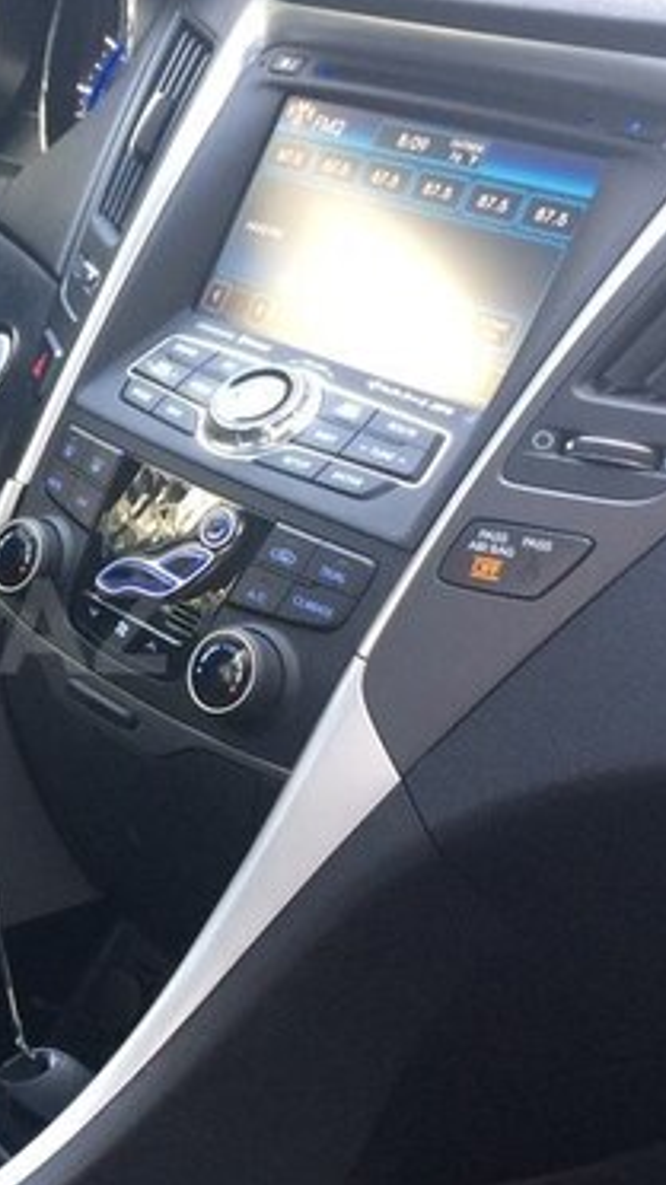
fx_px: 1760
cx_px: -159
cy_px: 626
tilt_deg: -26.4
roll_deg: -2.7
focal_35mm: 56
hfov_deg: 20.0
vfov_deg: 37.2
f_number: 2.2
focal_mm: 4.15
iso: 125
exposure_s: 1/33
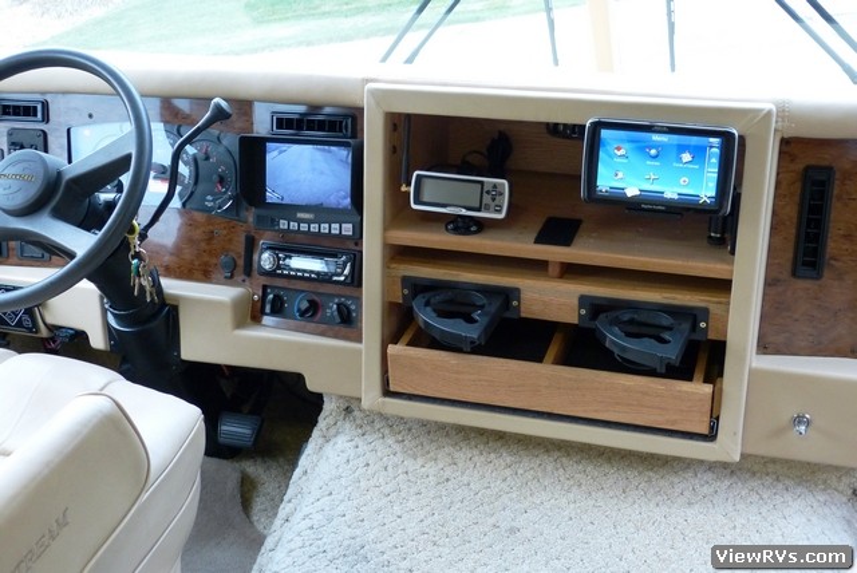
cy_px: 286
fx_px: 1096
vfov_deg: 29.3
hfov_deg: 42.7
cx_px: 428
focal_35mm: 46
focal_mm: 7.8
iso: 400
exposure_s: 1/60
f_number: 3.2
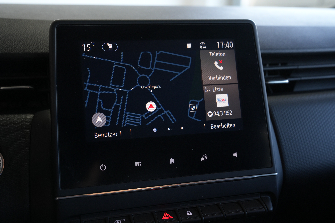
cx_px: 168
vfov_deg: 29.2
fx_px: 428
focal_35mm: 46
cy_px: 112
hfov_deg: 42.7
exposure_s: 1/13
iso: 320
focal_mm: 46
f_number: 5.6
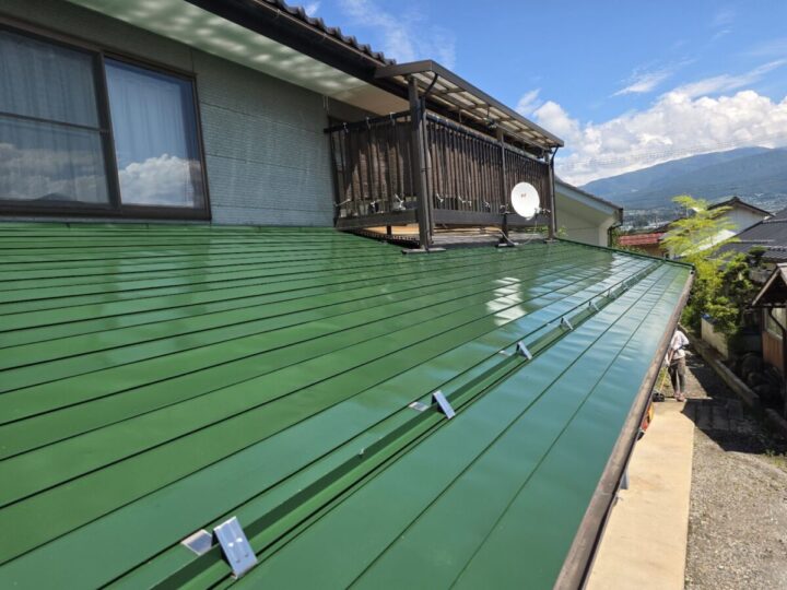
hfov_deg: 73.9
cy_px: 295
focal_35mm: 23
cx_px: 394
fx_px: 523
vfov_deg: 58.9
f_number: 1.7
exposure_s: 1/5000
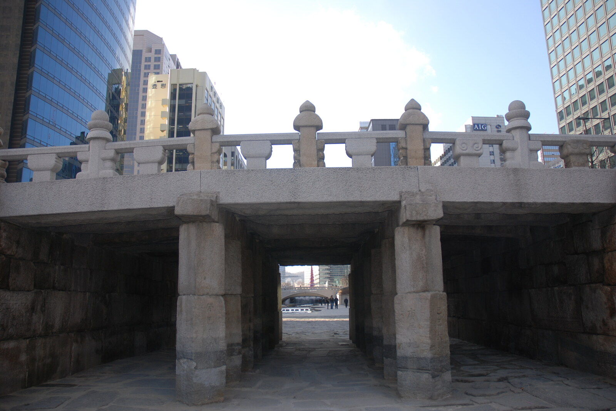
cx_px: 308
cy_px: 206
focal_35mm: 27
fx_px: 462
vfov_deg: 47.9
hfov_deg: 67.4
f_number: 3.5
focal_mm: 18
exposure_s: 1/200
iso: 100
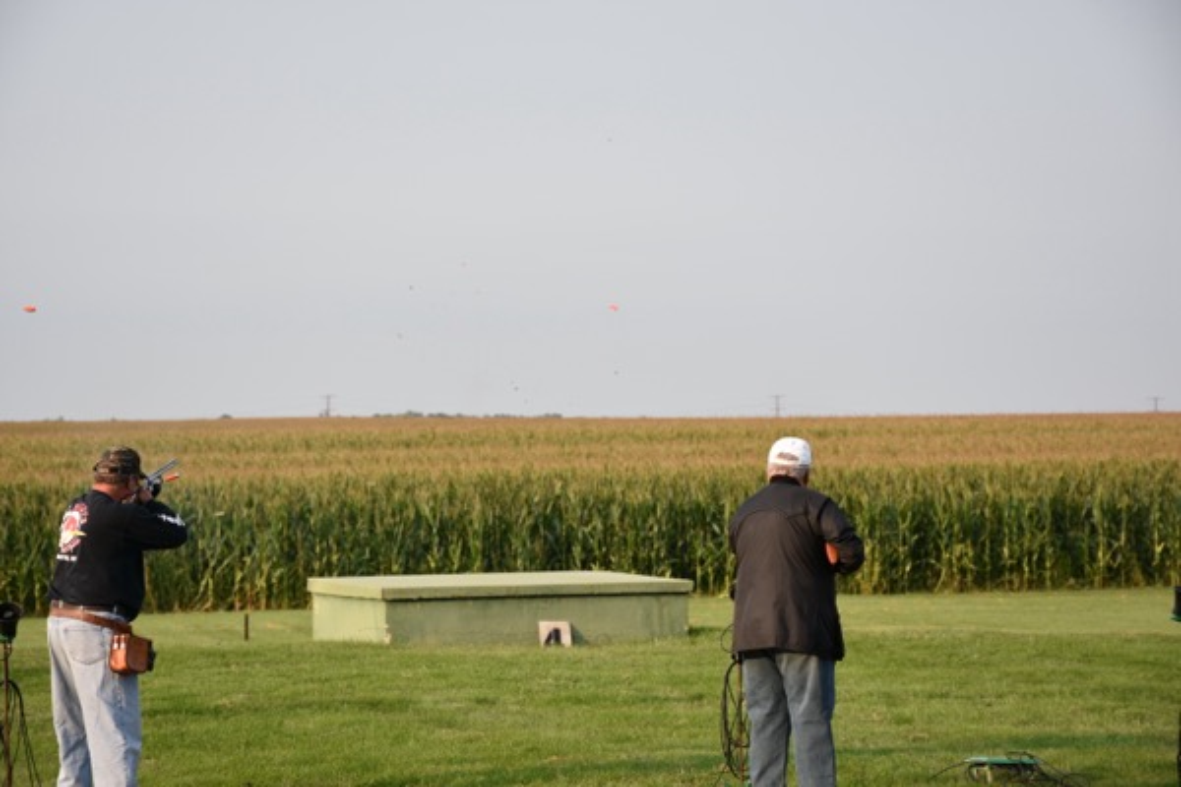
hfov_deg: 16.1
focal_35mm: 128
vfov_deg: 10.8
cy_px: 394
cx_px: 590
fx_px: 4182
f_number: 8
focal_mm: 85
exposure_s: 1/500
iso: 360
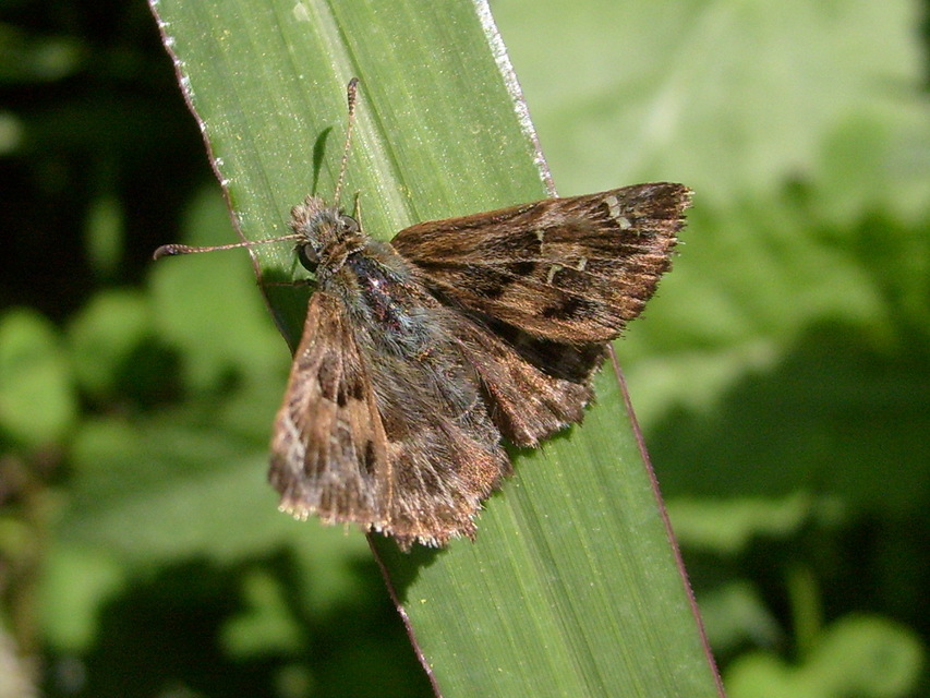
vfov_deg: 40.7
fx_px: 940
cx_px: 465
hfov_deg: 52.6
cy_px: 349
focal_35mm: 35
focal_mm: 5.8
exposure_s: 1/250
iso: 80
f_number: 7.1
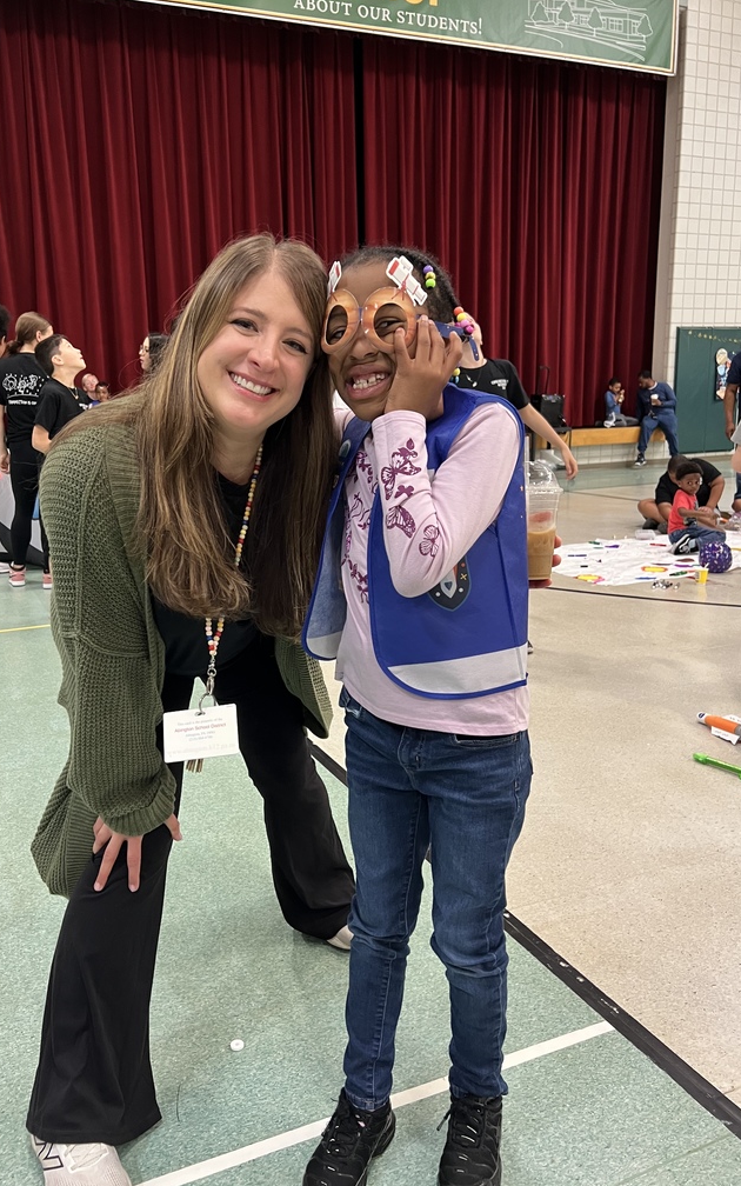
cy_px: 593
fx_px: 905
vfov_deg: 66.5
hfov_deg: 44.4
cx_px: 321
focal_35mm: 28
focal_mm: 5.7
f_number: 1.5
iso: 250
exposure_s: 1/60
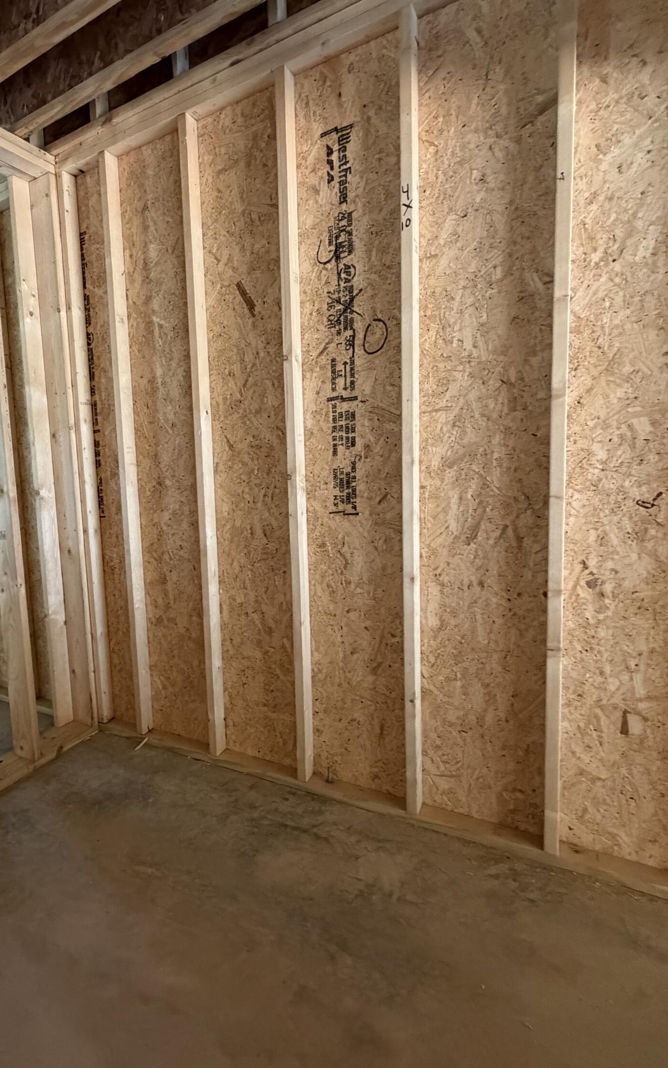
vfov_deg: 85.1
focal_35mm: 20
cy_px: 530
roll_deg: +5.2
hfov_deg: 55.8
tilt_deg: -5.7
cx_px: 142
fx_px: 583
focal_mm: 2.22
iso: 640
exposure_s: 1/60
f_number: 2.2
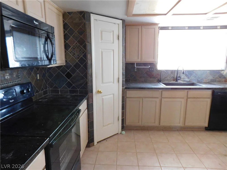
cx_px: 114
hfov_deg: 73.9
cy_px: 85
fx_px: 151
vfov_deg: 58.9
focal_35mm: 23
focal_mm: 4
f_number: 3
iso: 400
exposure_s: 1/13
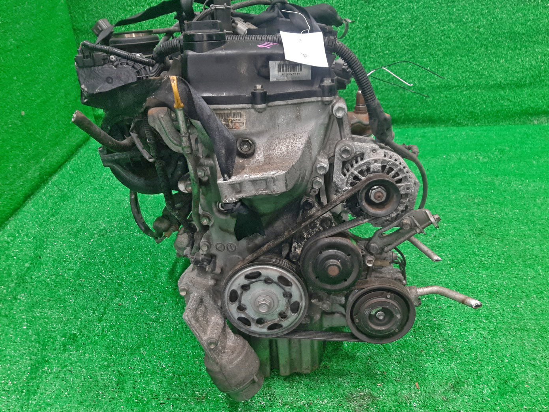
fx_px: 428
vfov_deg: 51.3
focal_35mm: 27
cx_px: 284
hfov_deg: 65.3
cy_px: 206
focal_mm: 3.93
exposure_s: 1/50
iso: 147
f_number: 1.7
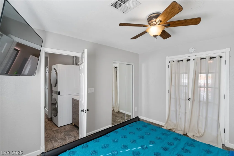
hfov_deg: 93.3
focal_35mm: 17
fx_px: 111
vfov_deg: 70.5
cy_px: 78
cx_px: 117
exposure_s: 1/8
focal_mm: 17
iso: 800
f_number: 8
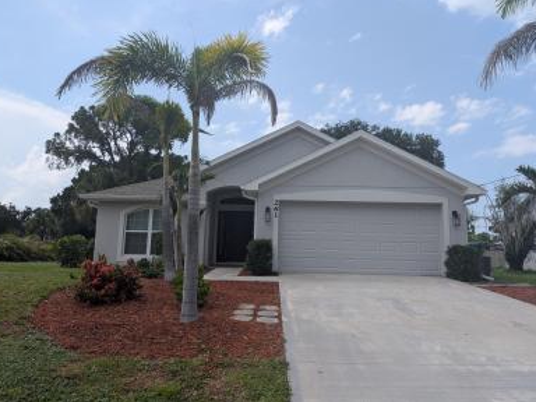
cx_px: 260
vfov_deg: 54.9
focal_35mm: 25
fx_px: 387
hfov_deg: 69.4
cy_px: 195
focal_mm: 4.53
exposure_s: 1/1712
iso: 25
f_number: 1.7
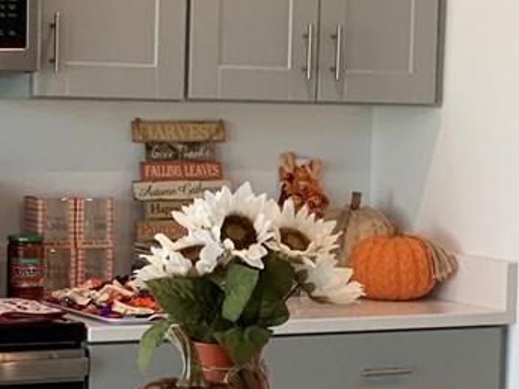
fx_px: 2024
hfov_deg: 14.6
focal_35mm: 135
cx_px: 264
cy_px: 323
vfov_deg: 10.9
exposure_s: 1/120
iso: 64
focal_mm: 3
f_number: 1.8
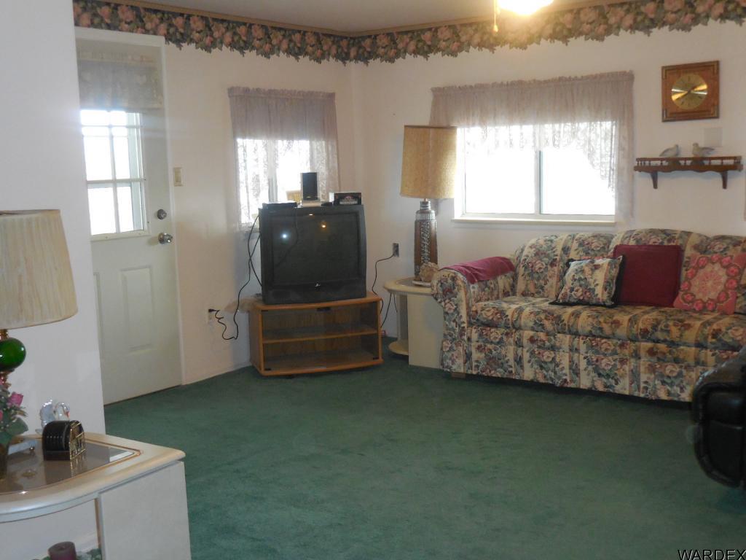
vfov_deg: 36.8
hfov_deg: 47.9
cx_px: 373
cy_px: 280
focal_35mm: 39
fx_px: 840
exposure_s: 1/30
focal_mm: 7
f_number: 3.9
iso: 560
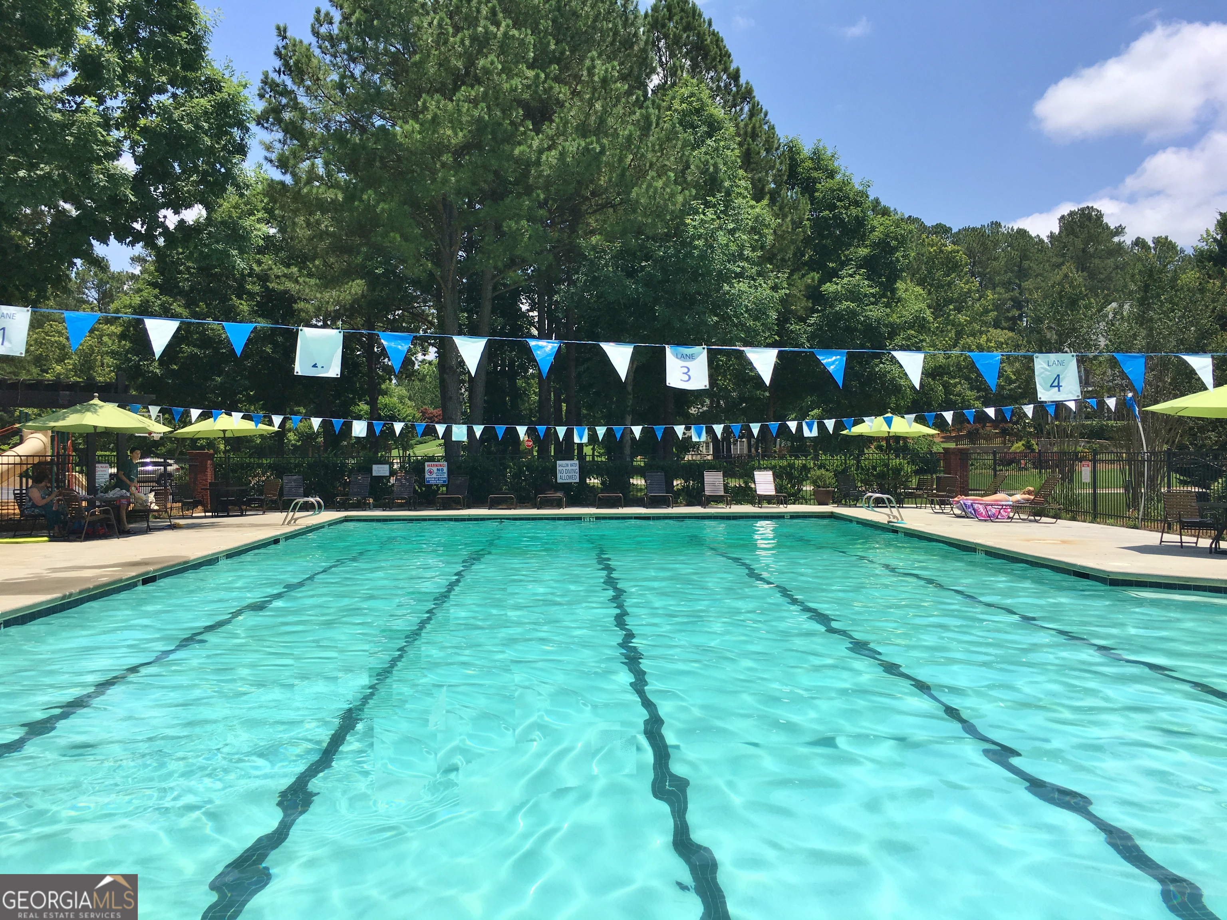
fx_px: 1028
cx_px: 614
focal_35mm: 29
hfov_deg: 61.7
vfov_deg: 48.2
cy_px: 460
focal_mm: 4.15
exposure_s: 1/2024
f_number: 2.2
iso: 25
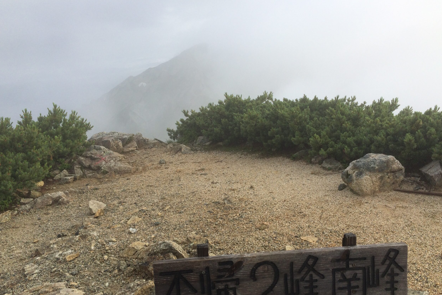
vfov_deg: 42.2
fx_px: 381
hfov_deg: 60.3
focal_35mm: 31
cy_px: 167
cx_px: 226
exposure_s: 1/820
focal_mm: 4.15
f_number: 2.2
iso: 32
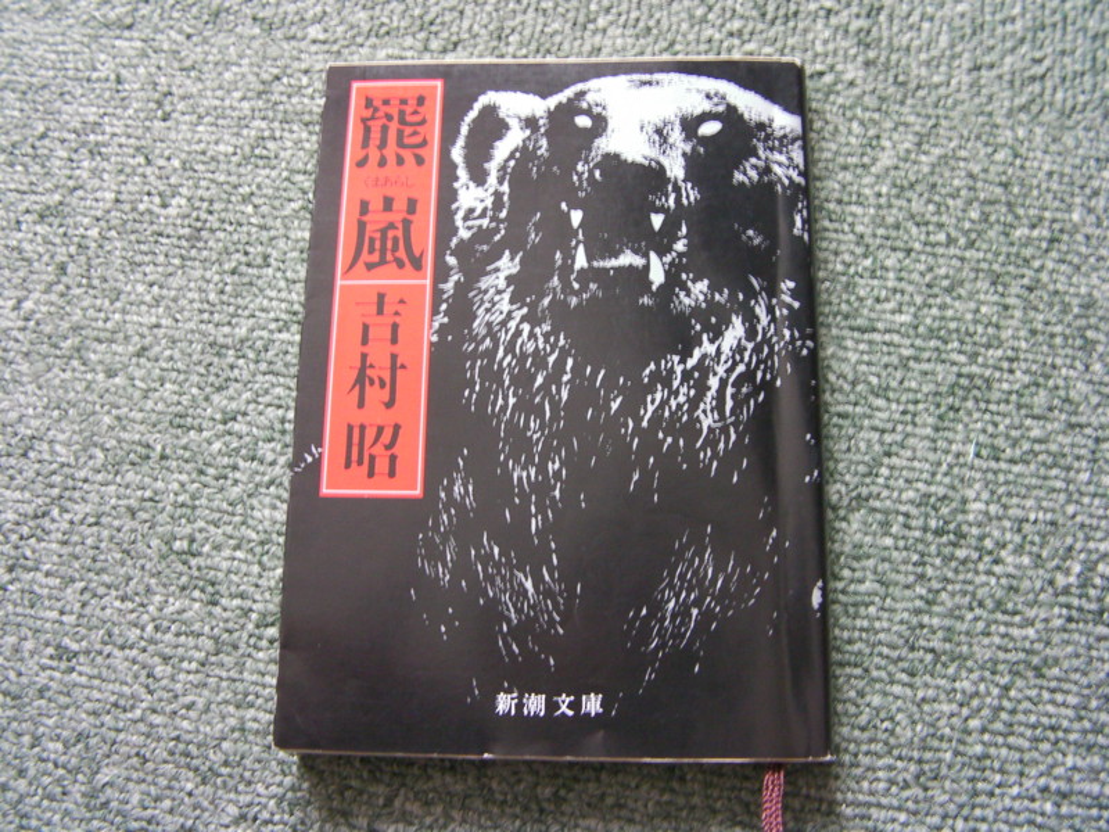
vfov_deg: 37.7
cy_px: 416
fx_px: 1217
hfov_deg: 49.0
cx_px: 554
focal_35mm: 38
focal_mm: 6.8
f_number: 3.5
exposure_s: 1/10.2
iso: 200
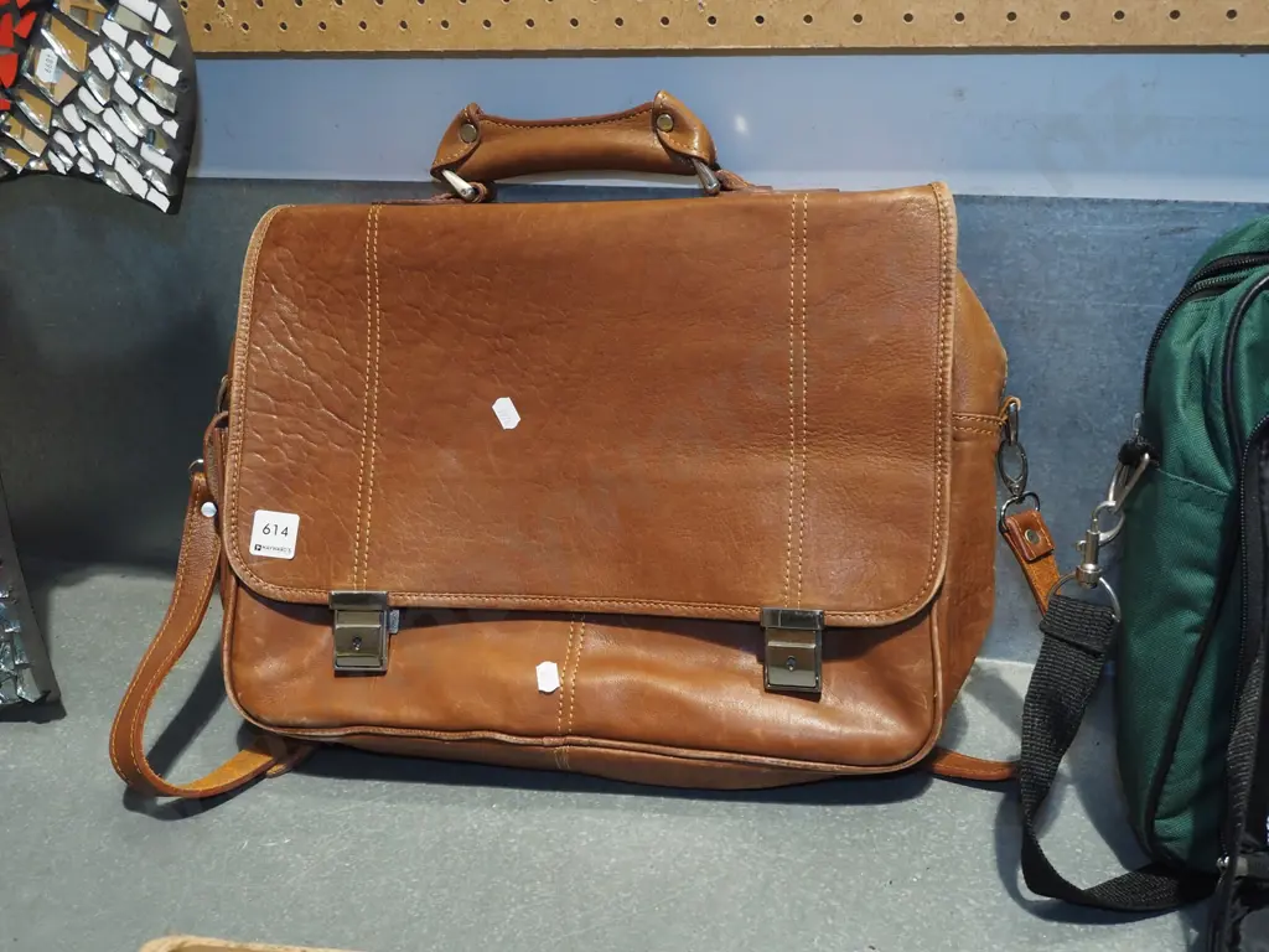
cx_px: 634
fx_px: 1393
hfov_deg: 49.0
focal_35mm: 38
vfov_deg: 37.7
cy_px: 476
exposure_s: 1/80
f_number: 5.6
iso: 1600
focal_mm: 19
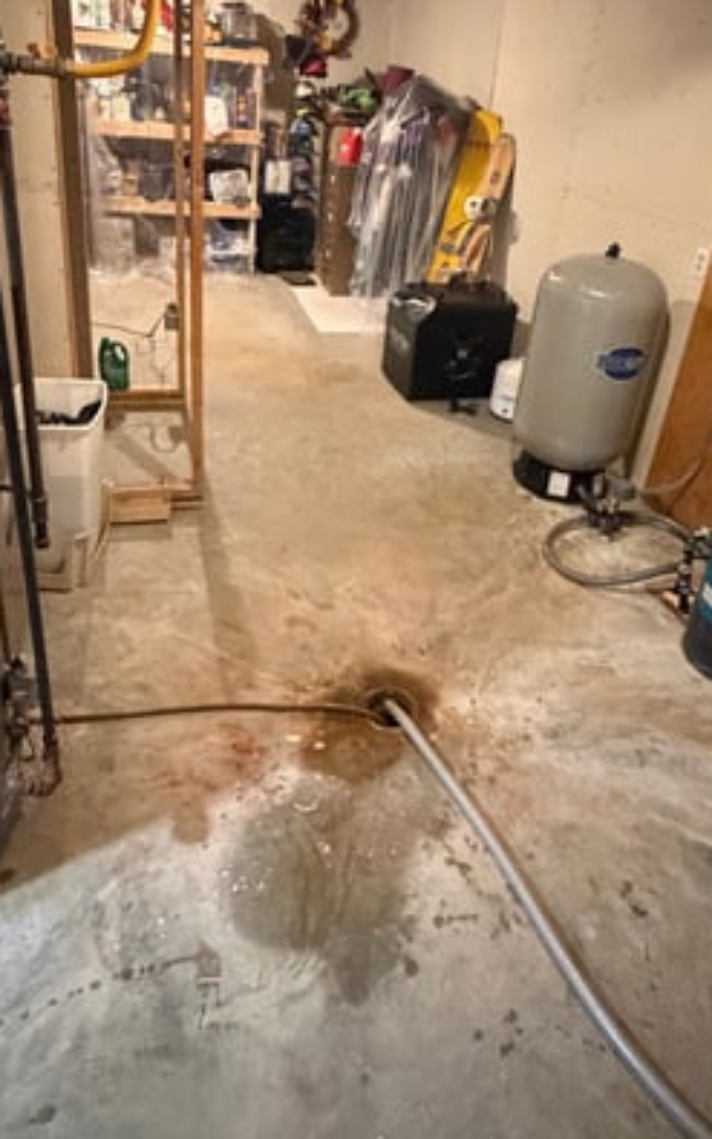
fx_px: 745
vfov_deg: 73.5
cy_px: 428
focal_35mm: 24
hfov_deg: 51.1
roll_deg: -6.9
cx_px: 375
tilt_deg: -24.2
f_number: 2.2
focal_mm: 2.22
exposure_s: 1/40
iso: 1250
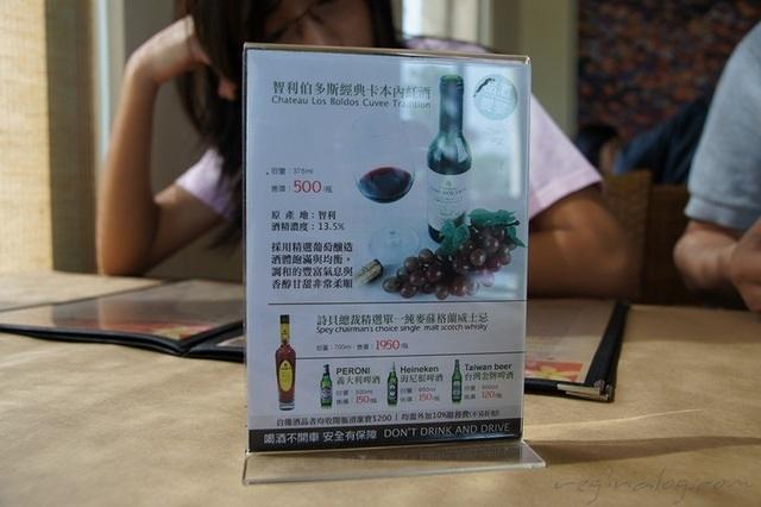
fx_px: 697
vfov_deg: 39.9
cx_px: 380
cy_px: 254
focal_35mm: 33
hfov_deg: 57.2
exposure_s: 1/80
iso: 200
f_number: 5.6
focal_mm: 22
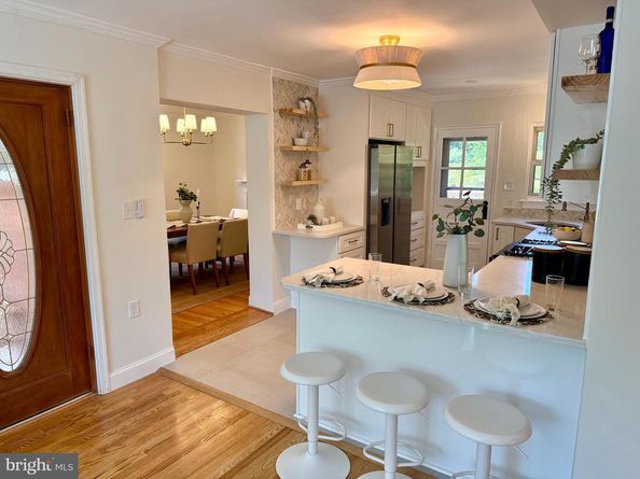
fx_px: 444
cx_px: 320
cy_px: 240
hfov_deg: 71.6
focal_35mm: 24
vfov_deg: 56.8
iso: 160
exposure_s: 1/223
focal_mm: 6.76
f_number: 1.78
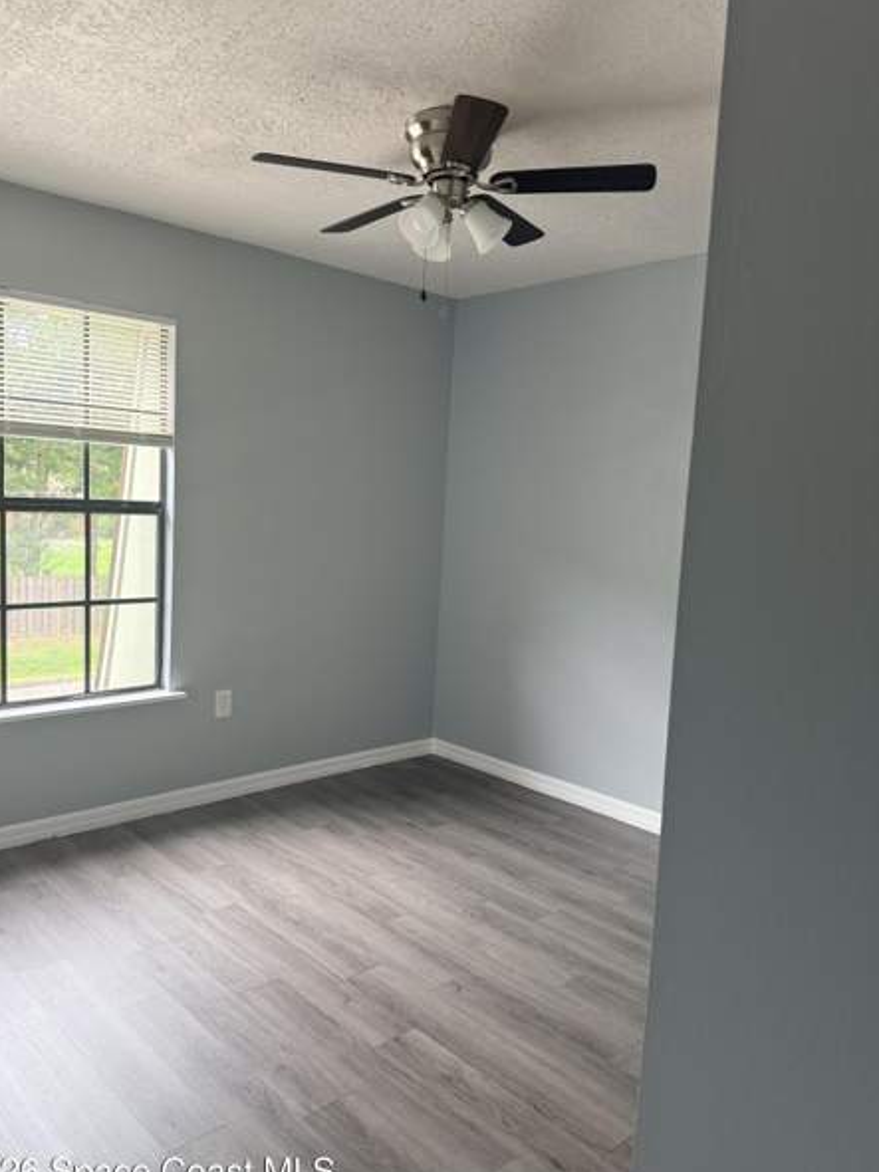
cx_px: 407
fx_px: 881
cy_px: 595
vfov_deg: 67.3
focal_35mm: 26
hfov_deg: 53.0
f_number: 1.78
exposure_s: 1/159
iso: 160
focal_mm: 6.76
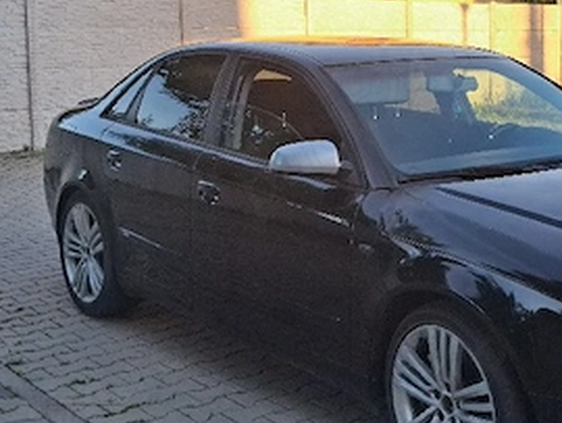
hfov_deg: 31.3
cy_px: 119
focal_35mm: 60
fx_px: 975
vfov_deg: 24.3
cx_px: 456
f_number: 1.8
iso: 25
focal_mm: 4
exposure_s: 1/127
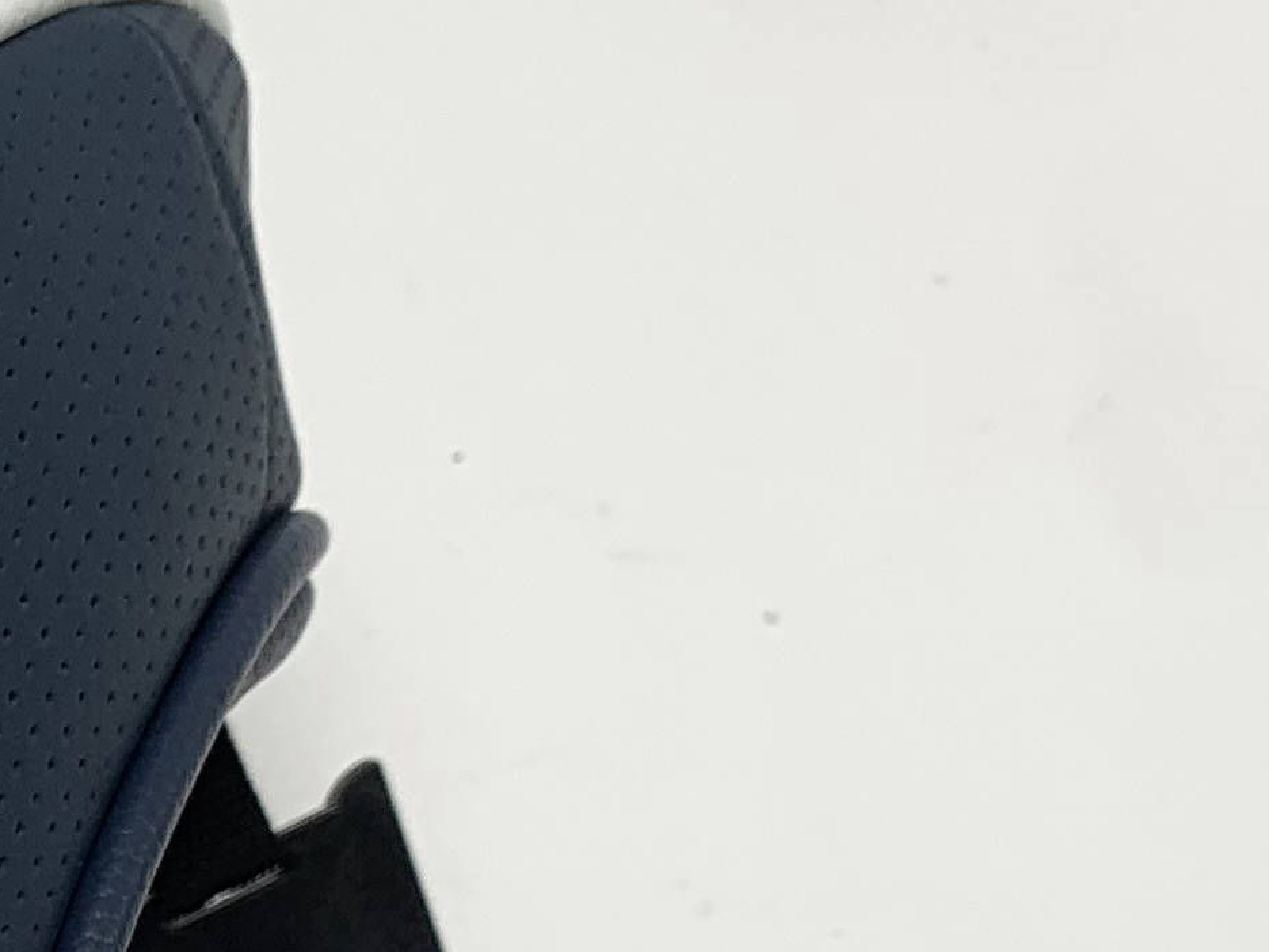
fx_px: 4106
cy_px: 1671
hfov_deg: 15.2
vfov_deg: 12.2
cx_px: -1028
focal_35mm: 112
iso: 25
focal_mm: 4.25
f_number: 1.8
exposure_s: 1/272
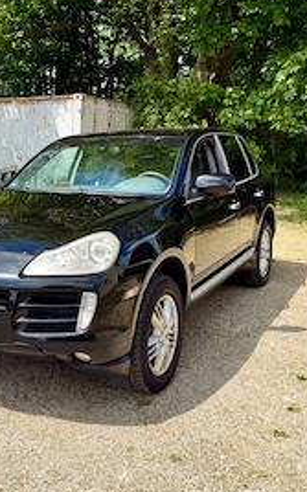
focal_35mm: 38
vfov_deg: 51.5
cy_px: 222
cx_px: 59
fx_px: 510
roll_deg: -1.0
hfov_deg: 32.5
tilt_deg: -9.5
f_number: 1.78
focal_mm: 6.76
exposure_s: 1/4673
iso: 80
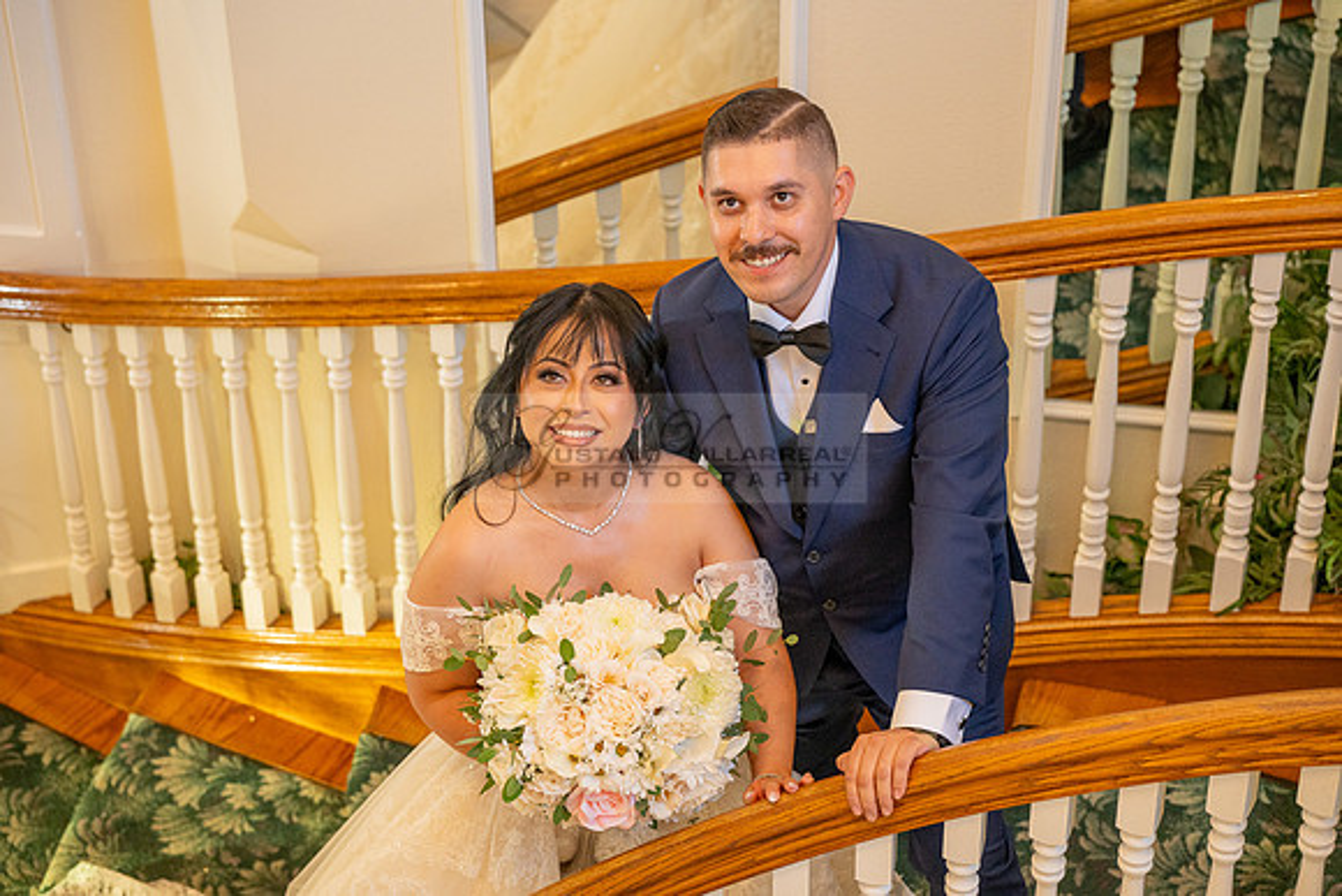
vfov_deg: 17.7
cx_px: 671
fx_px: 2871
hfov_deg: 26.3
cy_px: 448
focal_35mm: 77
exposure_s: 1/200
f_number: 4
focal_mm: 77
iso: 1250
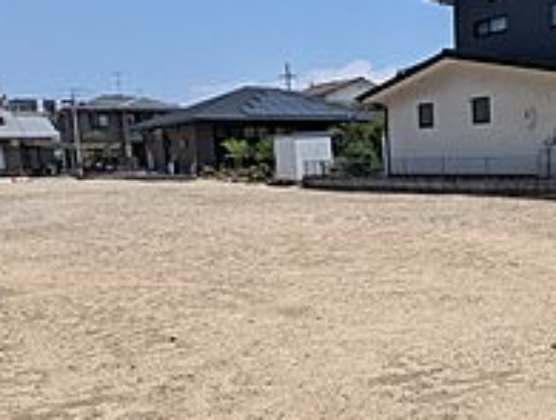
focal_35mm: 43
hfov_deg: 41.7
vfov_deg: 33.4
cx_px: 451
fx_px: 692
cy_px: 280
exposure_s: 1/2237
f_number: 2.2
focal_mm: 1.83
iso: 57
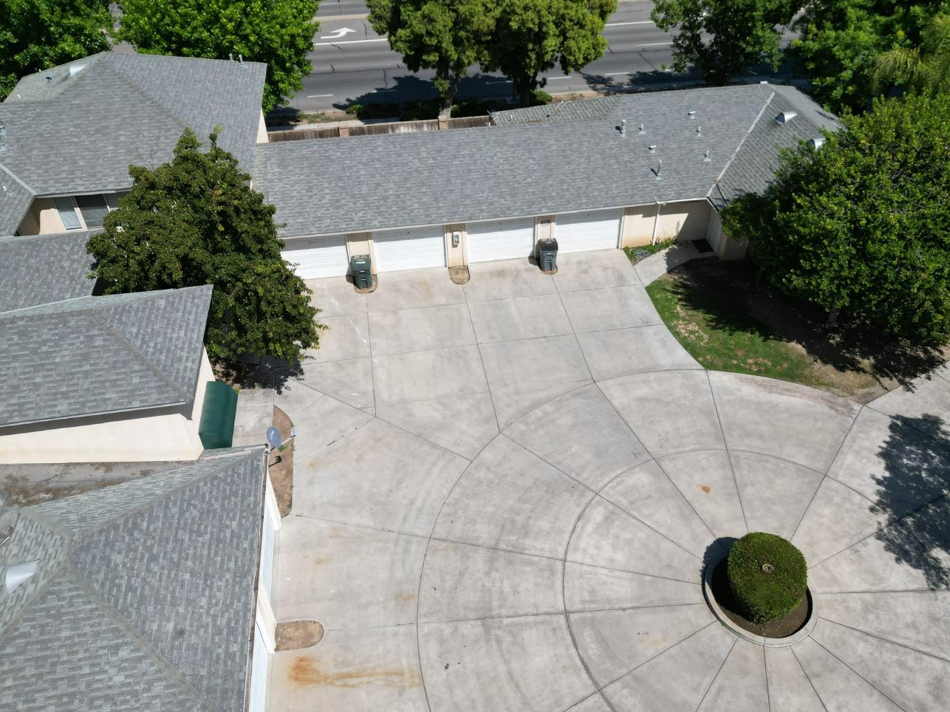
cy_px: 331
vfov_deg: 49.7
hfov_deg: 63.4
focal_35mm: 28
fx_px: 768
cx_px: 506
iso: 110
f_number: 1.7
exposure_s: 1/4000
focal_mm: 6.72
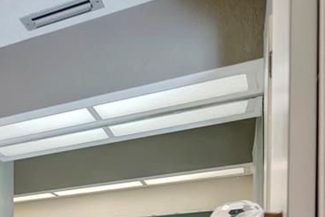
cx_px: -360
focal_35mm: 60
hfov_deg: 18.1
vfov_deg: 19.9
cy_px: 314
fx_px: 542
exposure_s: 1/10
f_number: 9
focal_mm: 14
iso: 250
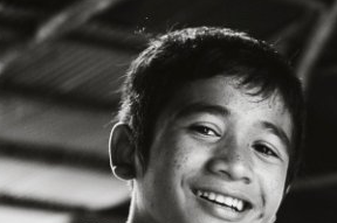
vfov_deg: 7.6
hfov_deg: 11.1
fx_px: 1663
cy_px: 297
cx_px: 530
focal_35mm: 178
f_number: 2.8
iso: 1600
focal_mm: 50
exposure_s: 1/160
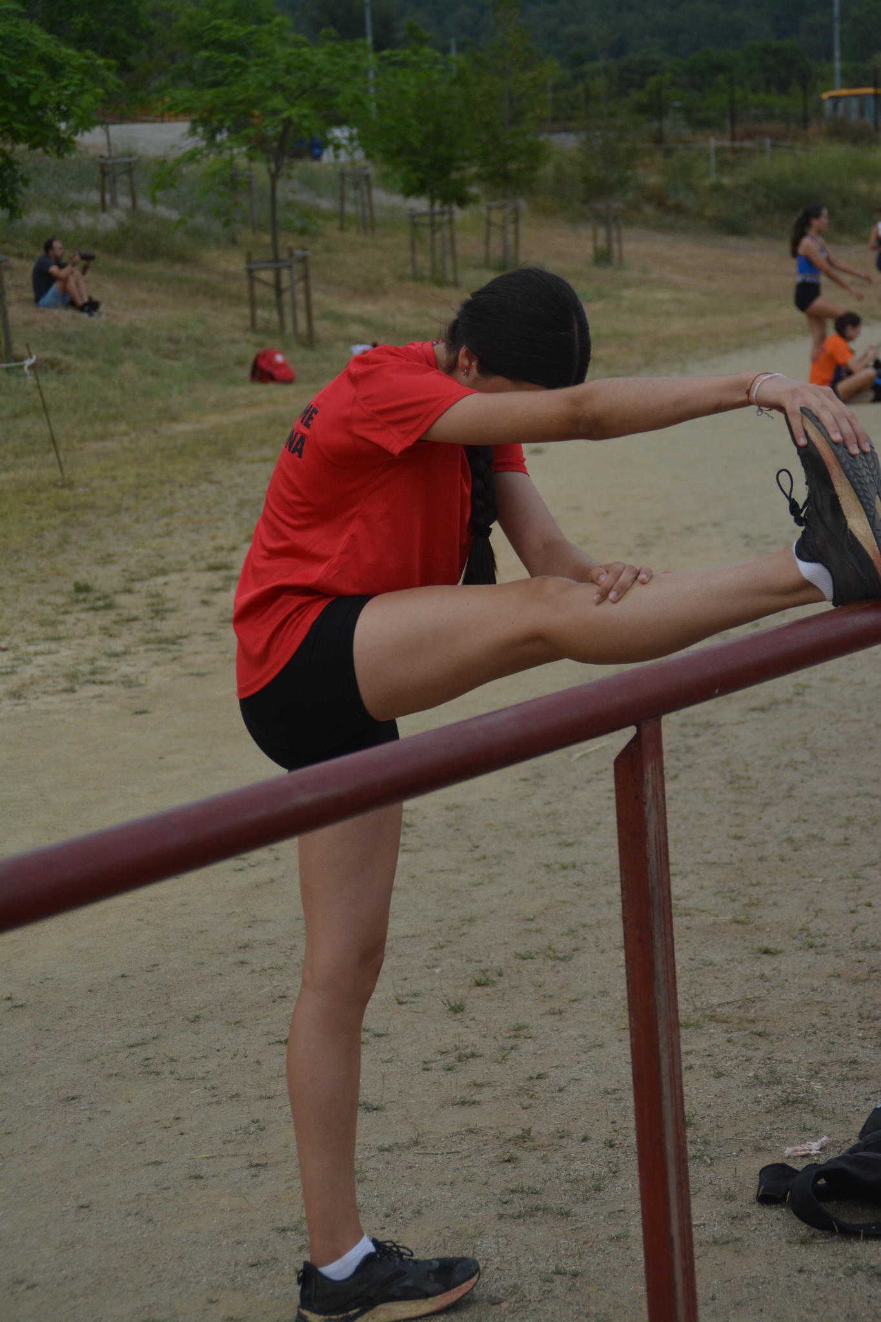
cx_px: 440
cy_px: 661
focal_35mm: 90
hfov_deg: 15.2
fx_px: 3304
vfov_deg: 22.6
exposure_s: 1/1000
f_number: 5
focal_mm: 60
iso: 640
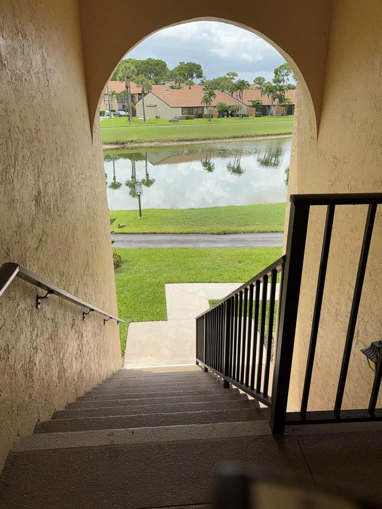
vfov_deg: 67.3
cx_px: 191
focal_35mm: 26
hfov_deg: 53.1
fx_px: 383
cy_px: 254
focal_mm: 5.96
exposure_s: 1/1626
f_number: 1.6
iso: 50
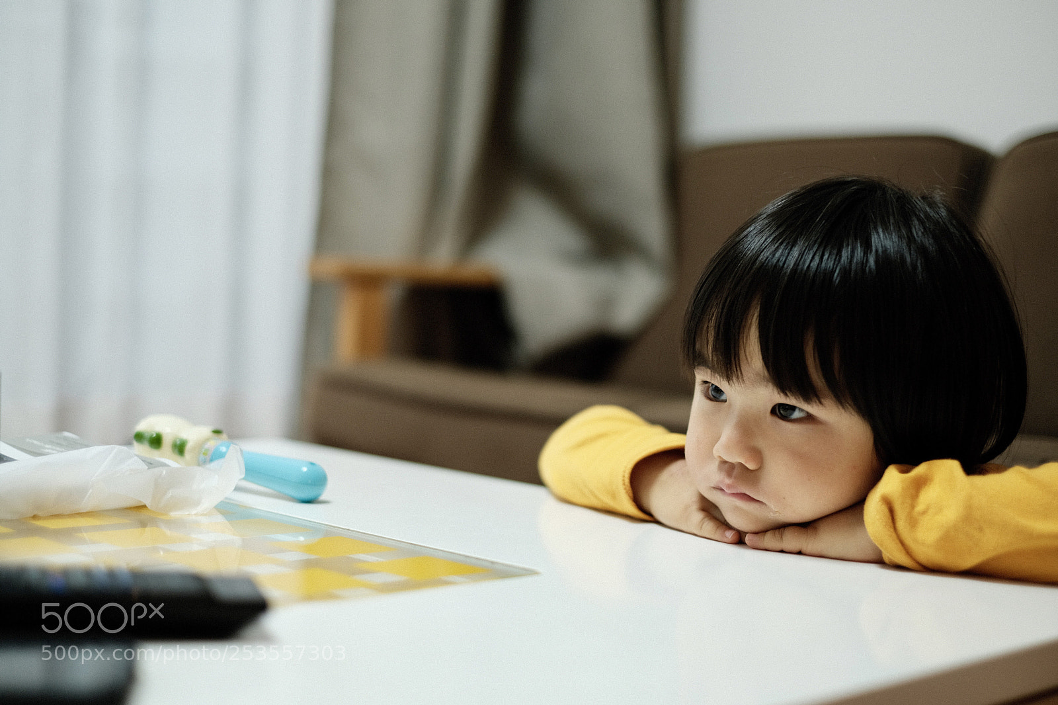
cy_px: 352
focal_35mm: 53
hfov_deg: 37.5
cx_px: 529
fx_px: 1557
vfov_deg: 25.5
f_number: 1.4
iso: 400
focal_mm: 35
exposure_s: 1/105
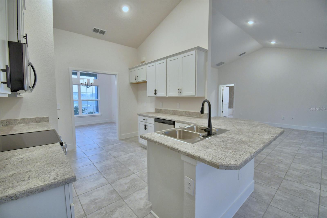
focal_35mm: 15
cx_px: 164
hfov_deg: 100.4
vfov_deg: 77.3
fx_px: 136
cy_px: 109
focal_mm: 10
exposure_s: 1/60
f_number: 4.5
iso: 400
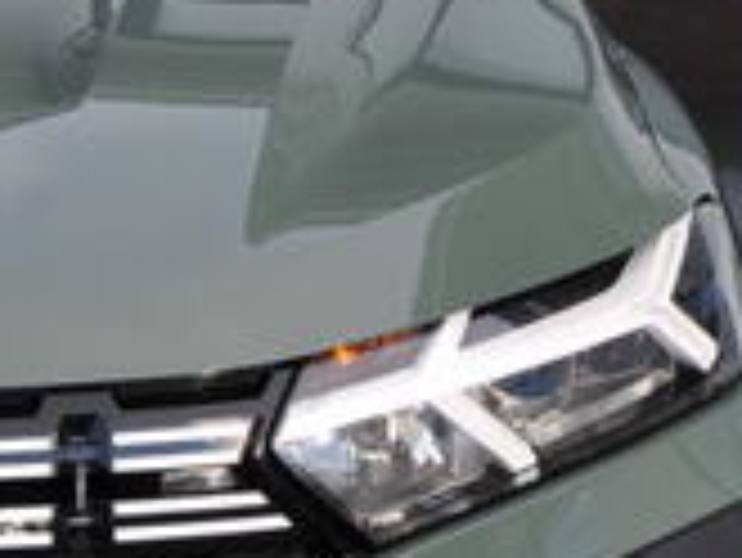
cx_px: -373
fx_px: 7207
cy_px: 266
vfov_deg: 4.4
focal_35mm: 336
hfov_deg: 5.8
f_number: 7.1
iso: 200
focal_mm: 48
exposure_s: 1/200
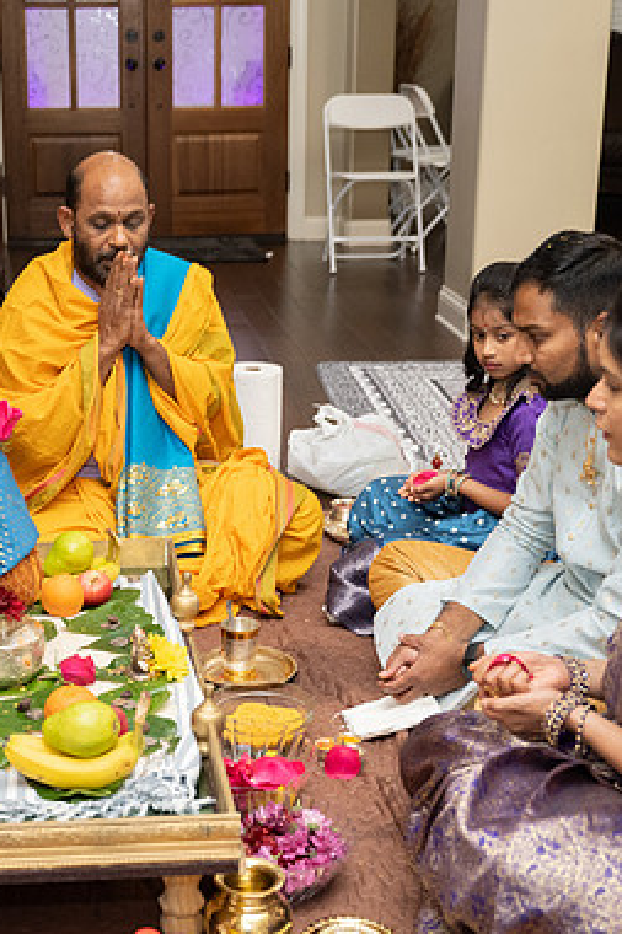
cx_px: 138
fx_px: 1478
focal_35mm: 57
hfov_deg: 23.5
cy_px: 469
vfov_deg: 35.1
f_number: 3.2
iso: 1000
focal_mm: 35
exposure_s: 1/160
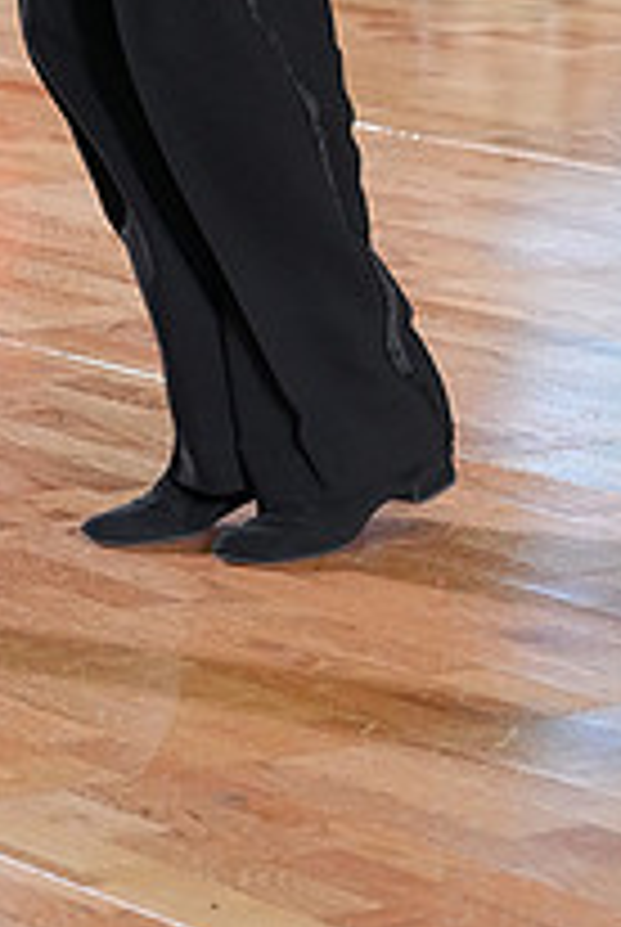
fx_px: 7684
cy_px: -369
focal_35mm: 298
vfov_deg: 6.8
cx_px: -142
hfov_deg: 4.6
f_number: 5.6
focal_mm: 106
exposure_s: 1/320
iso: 6400
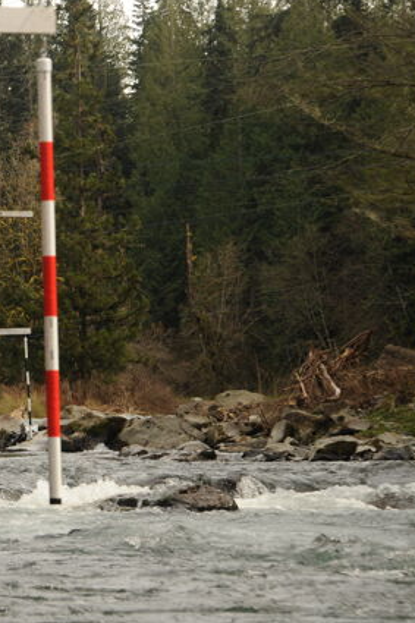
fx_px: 2440
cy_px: 267
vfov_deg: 14.6
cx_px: -155
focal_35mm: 141
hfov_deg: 9.5
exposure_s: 1/400
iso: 320
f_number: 7.1
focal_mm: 75
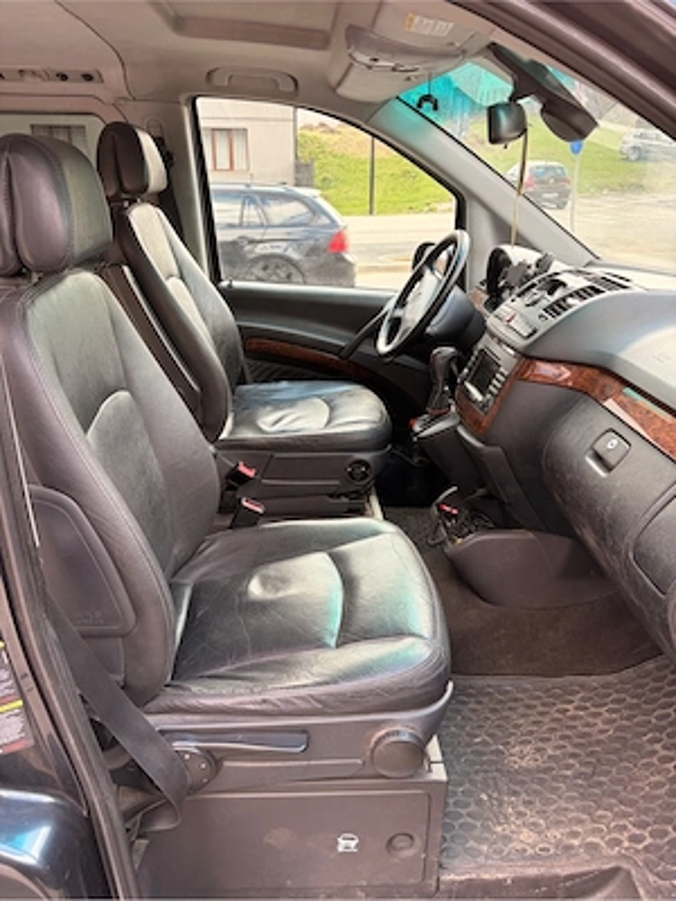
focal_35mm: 26
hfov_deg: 53.1
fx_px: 677
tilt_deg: -23.4
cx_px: 338
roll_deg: -1.0
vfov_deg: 67.3
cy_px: 450
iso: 50
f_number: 1.6
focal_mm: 5.96
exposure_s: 1/185
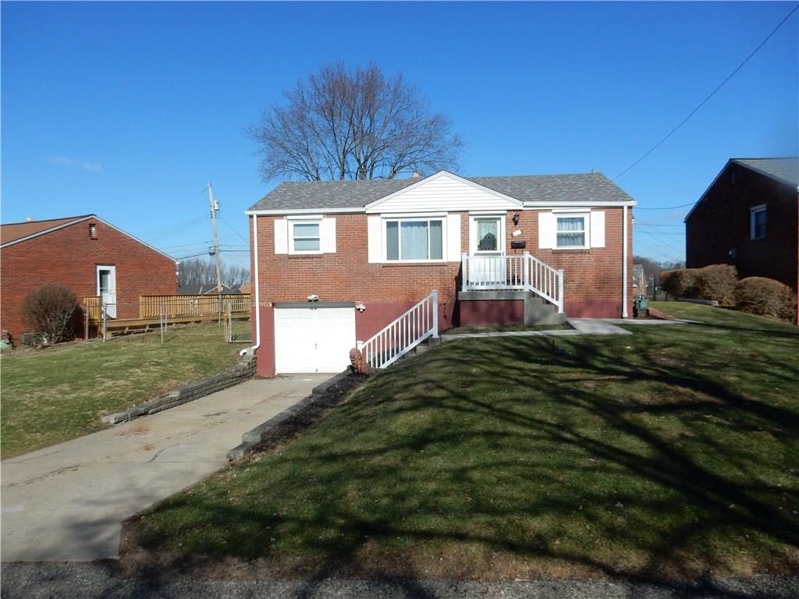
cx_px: 400
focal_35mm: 25
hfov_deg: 69.4
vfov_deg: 54.9
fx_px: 577
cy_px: 300
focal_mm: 4.5
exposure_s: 1/1600
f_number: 3.7
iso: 125
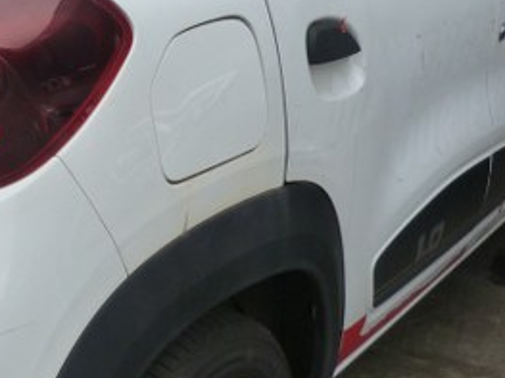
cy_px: 148
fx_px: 1108
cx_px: 10
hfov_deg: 24.6
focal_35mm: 76
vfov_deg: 19.3
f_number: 3.2
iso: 125
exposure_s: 1/125
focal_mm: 4.5
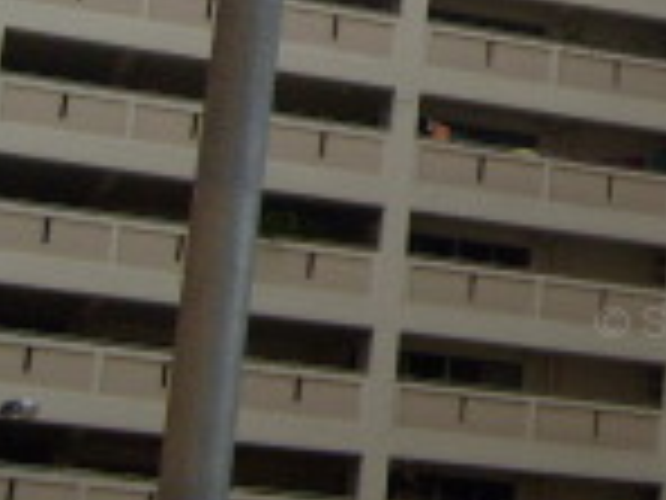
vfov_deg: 11.2
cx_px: 932
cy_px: -122
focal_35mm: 130
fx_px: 2501
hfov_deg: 14.4
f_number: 7.1
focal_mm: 5.8
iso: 80
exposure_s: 1/350
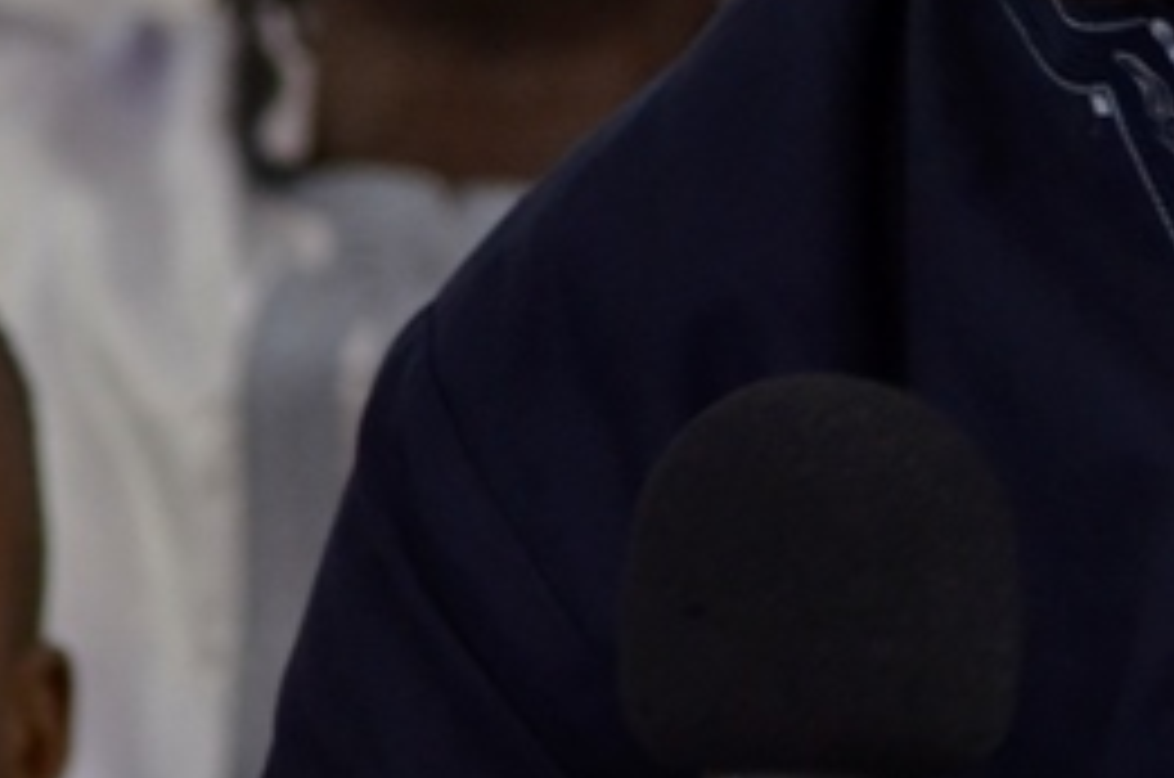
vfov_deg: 2.3
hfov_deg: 3.5
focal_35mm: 588
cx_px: 1534
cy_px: -45
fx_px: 19140
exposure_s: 1/50
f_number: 4
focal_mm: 100
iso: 640
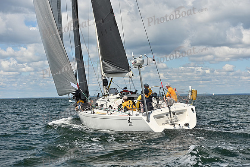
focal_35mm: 70
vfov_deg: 19.5
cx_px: 125
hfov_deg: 28.8
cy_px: 84
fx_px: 486
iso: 250
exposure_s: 1/2000
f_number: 4
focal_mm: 70
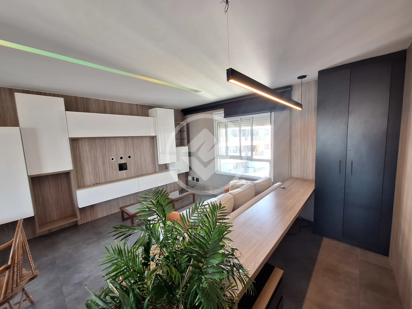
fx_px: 155
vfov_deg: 89.9
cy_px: 154
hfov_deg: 106.2
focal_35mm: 13
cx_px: 206
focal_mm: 1.74
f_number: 2.2
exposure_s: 1/40
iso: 64
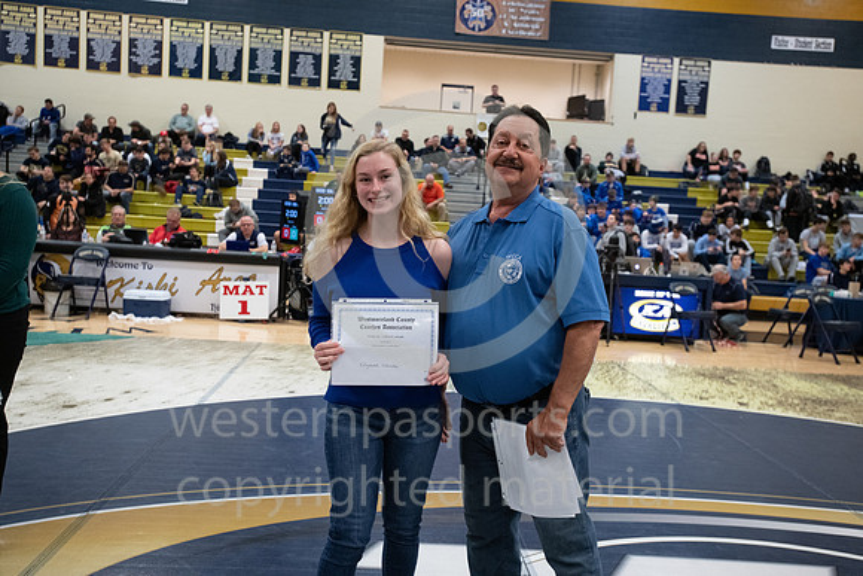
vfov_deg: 37.9
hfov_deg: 54.4
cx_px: 432
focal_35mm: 35
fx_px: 839
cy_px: 288
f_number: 5.6
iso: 5000
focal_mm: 35
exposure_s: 1/160
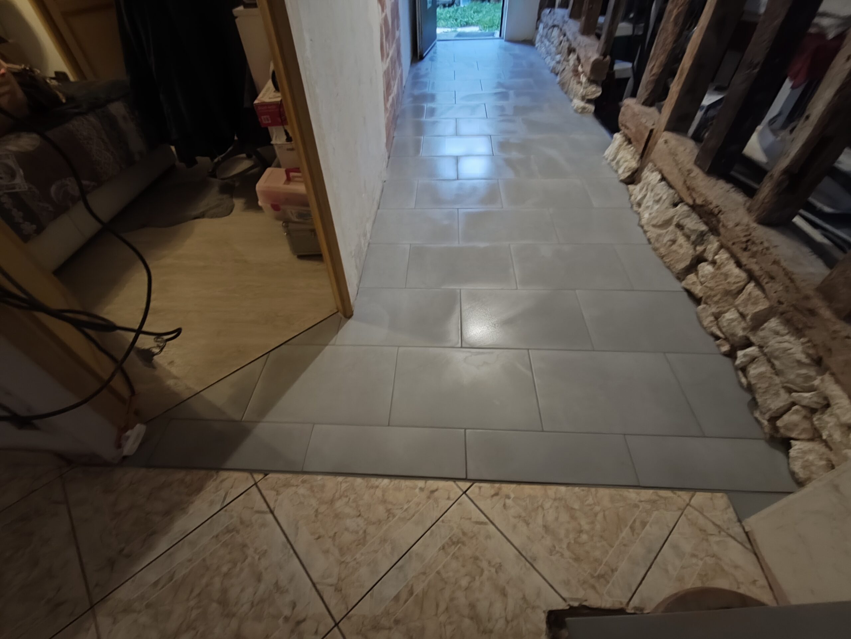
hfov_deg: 98.1
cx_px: 426
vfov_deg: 81.8
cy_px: 320
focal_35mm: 15
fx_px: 369
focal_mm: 1.65
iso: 1000
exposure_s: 1/10
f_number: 2.2
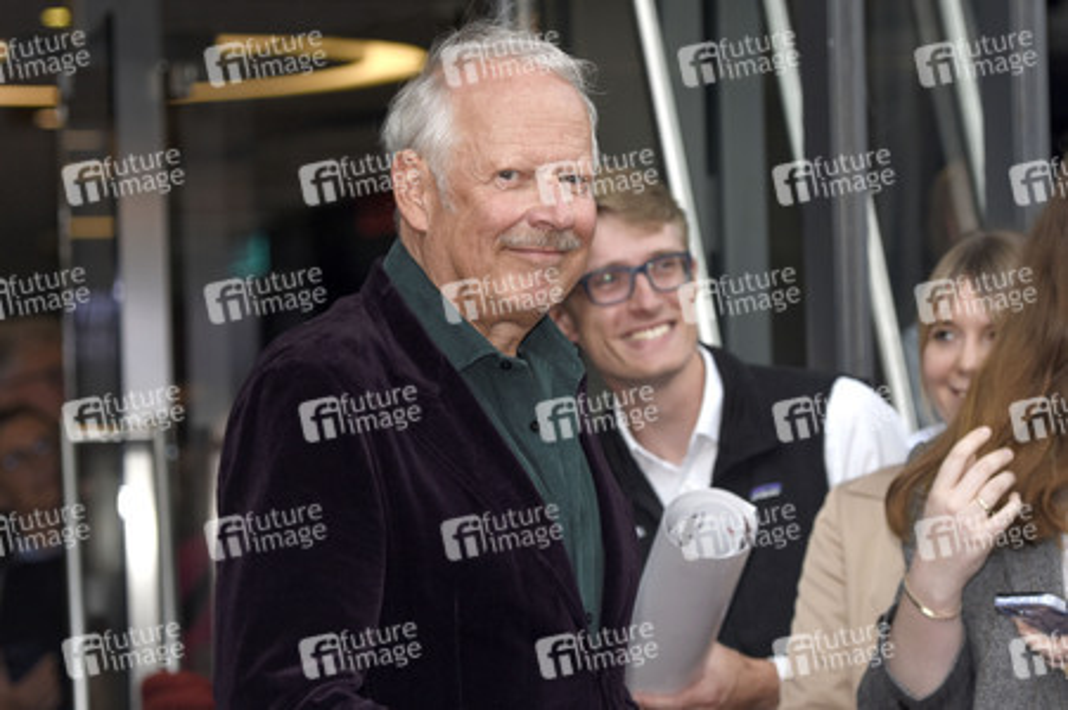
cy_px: 355
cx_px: 534
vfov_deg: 8.7
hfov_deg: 13.0
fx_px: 4669
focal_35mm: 158
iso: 400
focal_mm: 105
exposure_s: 1/400
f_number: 4
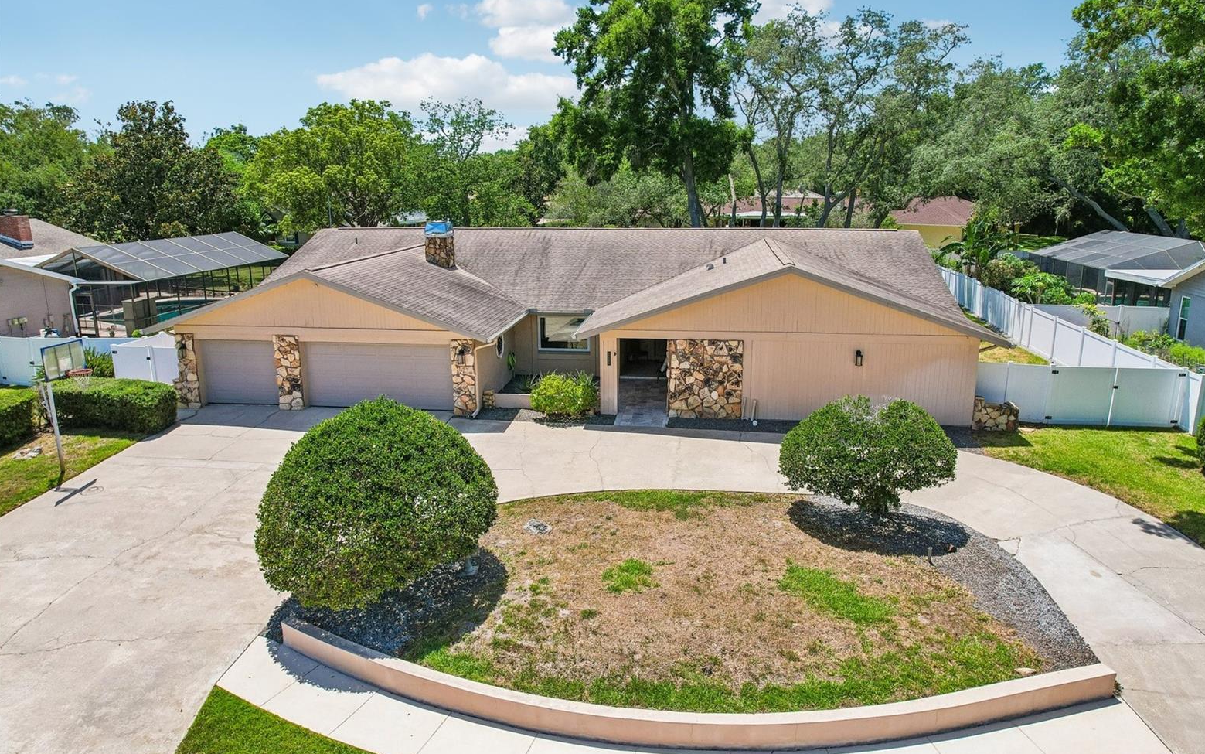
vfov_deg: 53.0
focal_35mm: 23
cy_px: 360
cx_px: 614
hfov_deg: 77.1
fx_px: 755
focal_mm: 8.4
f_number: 2.8
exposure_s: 1/2500
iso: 120
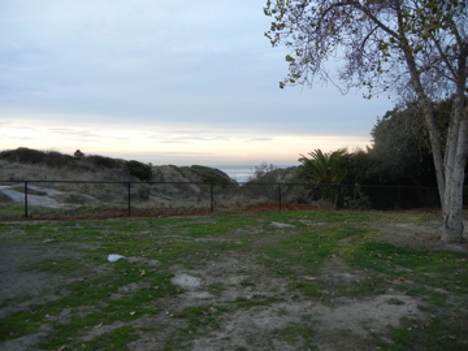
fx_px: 406
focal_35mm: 30
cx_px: 234
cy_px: 176
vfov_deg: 46.8
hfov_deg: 60.0
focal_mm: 5.4
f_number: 3.5
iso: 160
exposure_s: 1/51.8
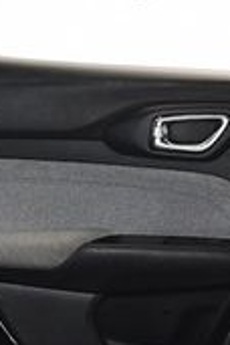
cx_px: 115
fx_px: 968
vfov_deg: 20.2
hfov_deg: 13.6
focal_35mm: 101
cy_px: 183
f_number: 4
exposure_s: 1/200
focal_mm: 18
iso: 1250
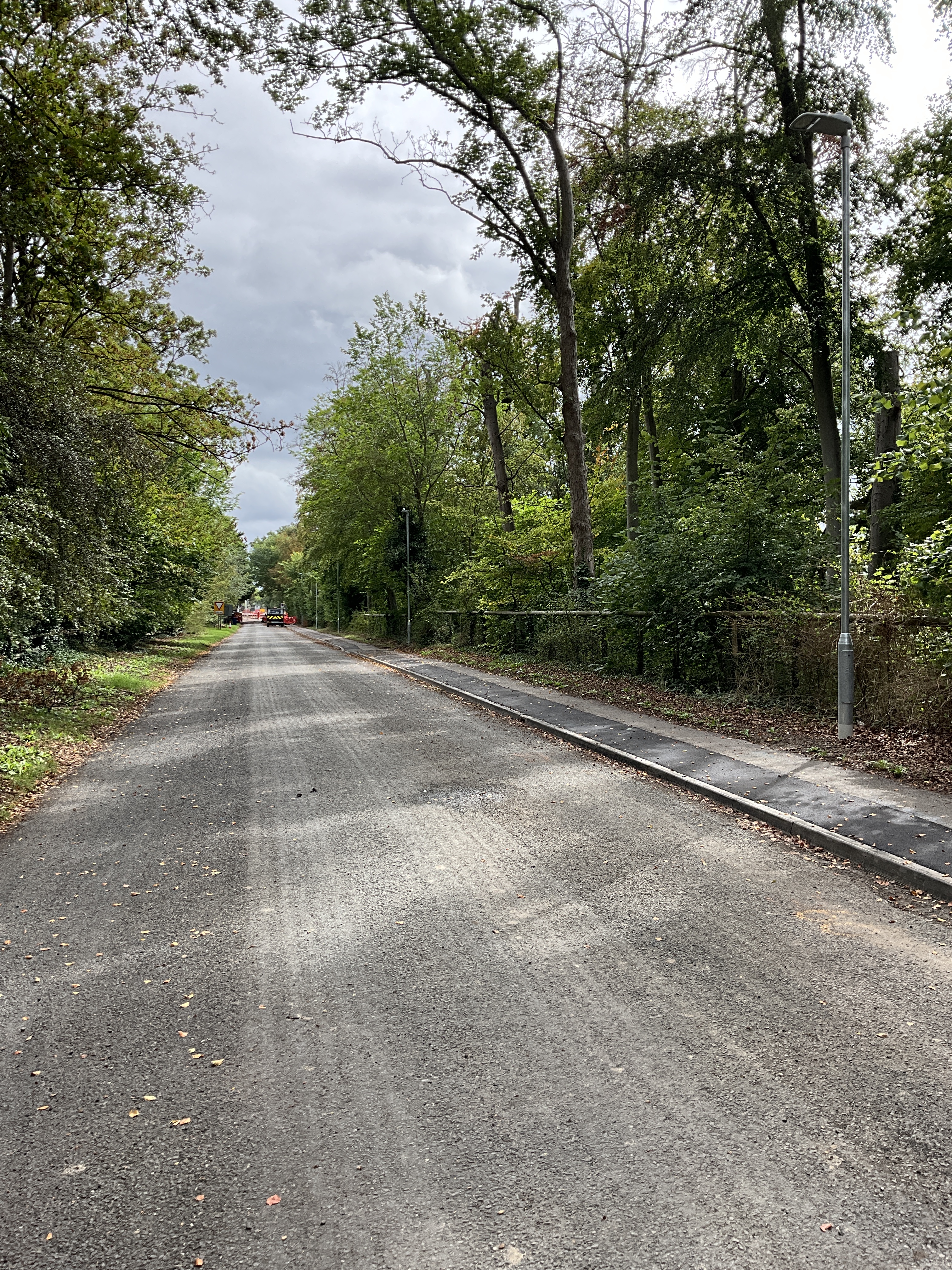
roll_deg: +0.8
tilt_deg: -1.5
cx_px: 476
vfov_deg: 61.7
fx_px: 1063
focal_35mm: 29
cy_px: 635
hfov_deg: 48.2
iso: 25
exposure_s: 1/962
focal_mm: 3
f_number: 1.8
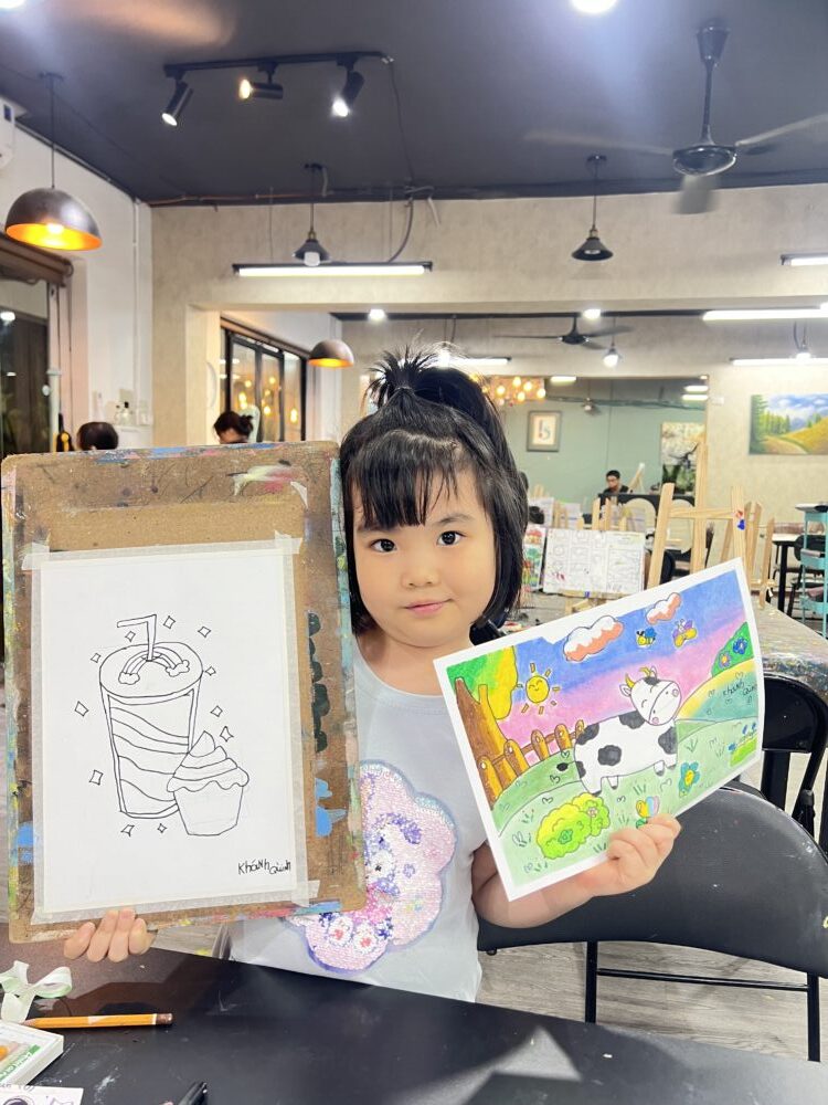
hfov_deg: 53.1
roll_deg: -2.7
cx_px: 414
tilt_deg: -7.3
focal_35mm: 26
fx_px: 829
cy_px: 552
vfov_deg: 67.3
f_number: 1.5
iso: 80
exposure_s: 1/50
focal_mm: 5.7
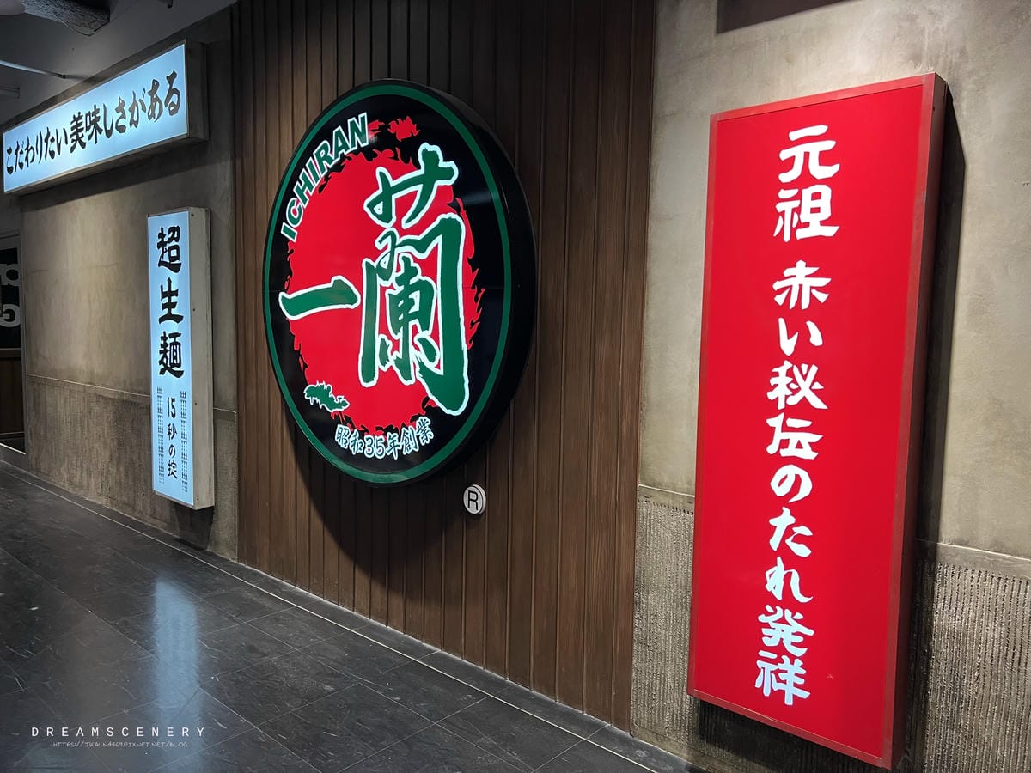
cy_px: 386
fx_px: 774
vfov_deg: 53.1
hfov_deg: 67.3
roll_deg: -0.8
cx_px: 516
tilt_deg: -5.0
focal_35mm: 26
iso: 200
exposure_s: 1/60
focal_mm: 5.7
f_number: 1.5
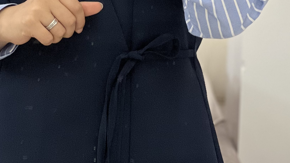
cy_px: -55
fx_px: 1600
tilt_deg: -12.0
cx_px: 115
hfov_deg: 10.4
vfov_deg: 5.8
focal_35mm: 208
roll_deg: -0.9
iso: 125
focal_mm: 9
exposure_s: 1/100
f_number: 2.8
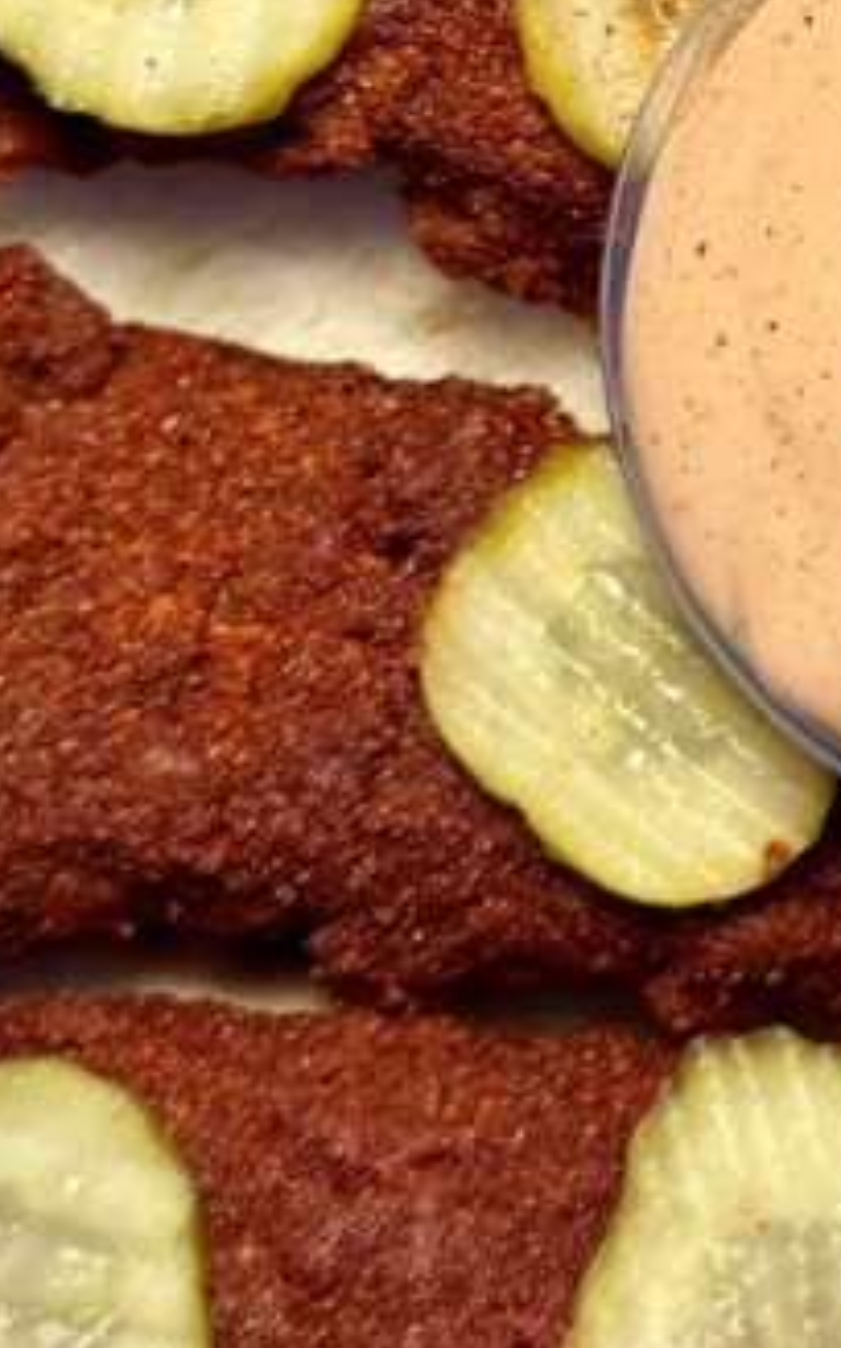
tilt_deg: -78.2
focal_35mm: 109
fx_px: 4003
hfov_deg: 11.4
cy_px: 33
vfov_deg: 18.7
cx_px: 1352
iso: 100
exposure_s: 1/121
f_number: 1.78
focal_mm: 6.76
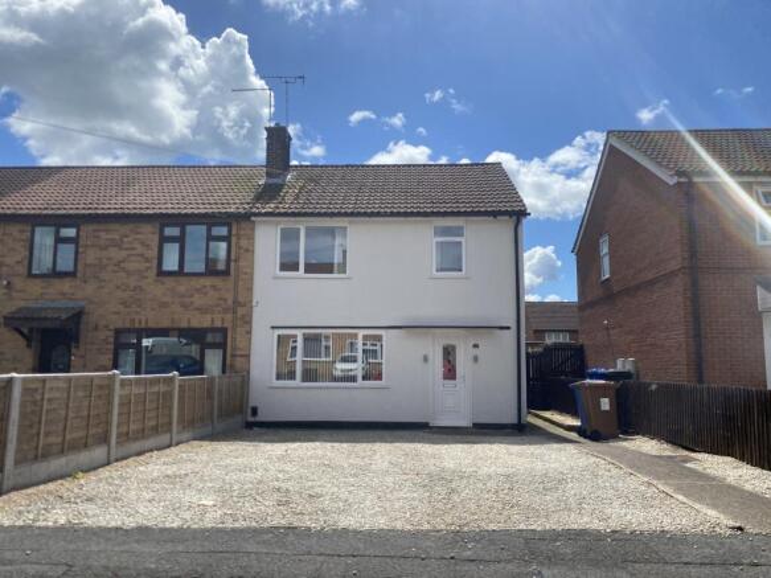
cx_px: 386
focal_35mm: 26
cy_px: 289
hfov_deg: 67.3
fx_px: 579
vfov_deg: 53.0
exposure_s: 1/4444
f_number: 1.8
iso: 32
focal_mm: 4.25
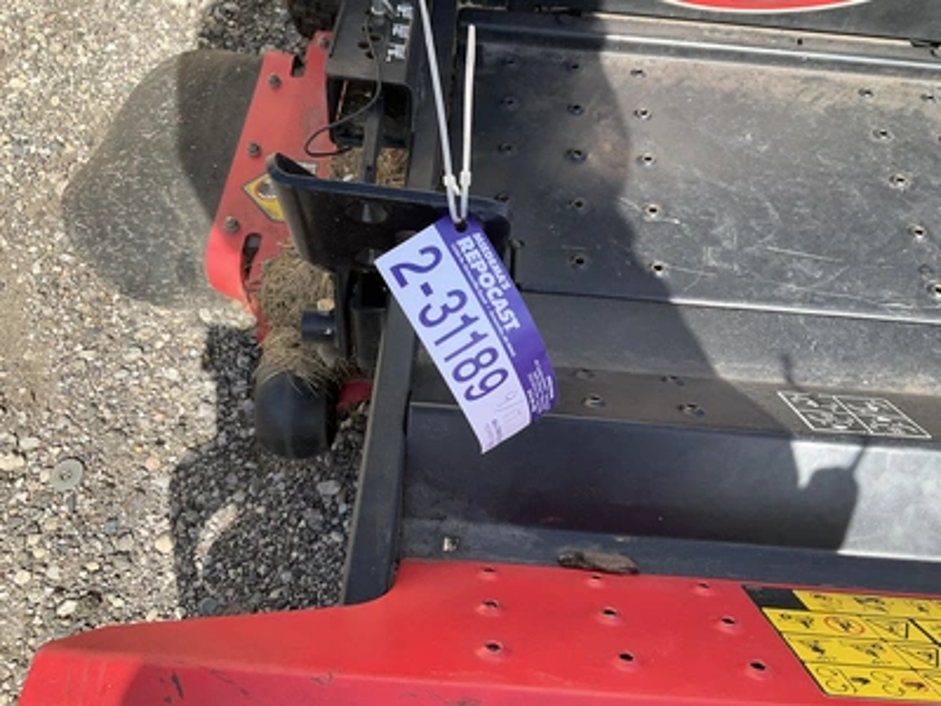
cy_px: 353
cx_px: 470
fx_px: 788
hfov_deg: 61.7
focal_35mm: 29
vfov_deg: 48.2
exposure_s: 1/666
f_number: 1.8
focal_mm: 3
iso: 25
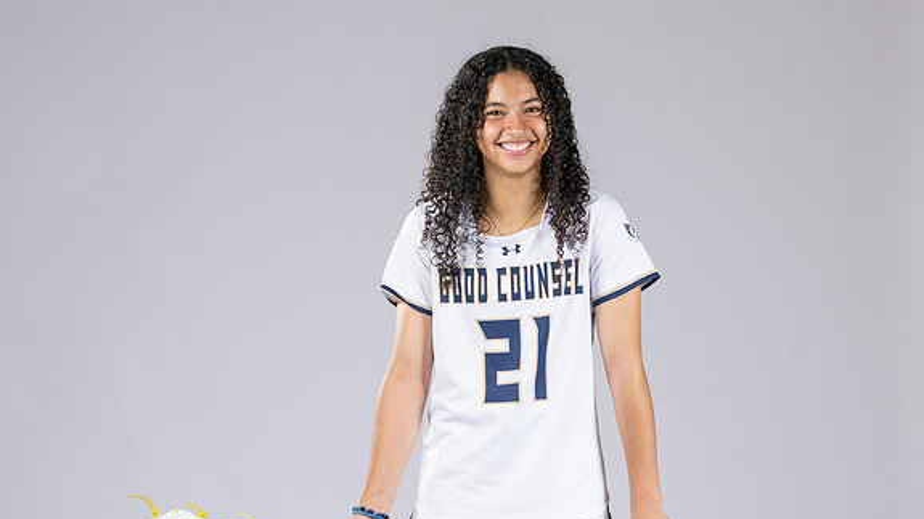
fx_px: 3527
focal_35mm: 144
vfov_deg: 8.4
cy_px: 341
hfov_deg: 14.9
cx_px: 494
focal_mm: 97
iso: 250
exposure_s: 1/200
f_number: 6.3
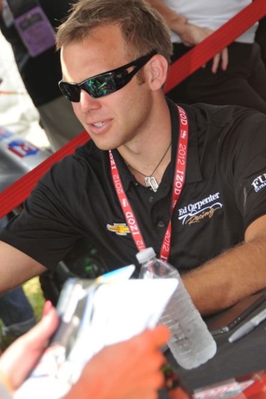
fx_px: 2229
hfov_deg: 6.8
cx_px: 94
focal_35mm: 201
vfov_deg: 10.2
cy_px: 156
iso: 200
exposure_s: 1/250
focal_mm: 90
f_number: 5.3
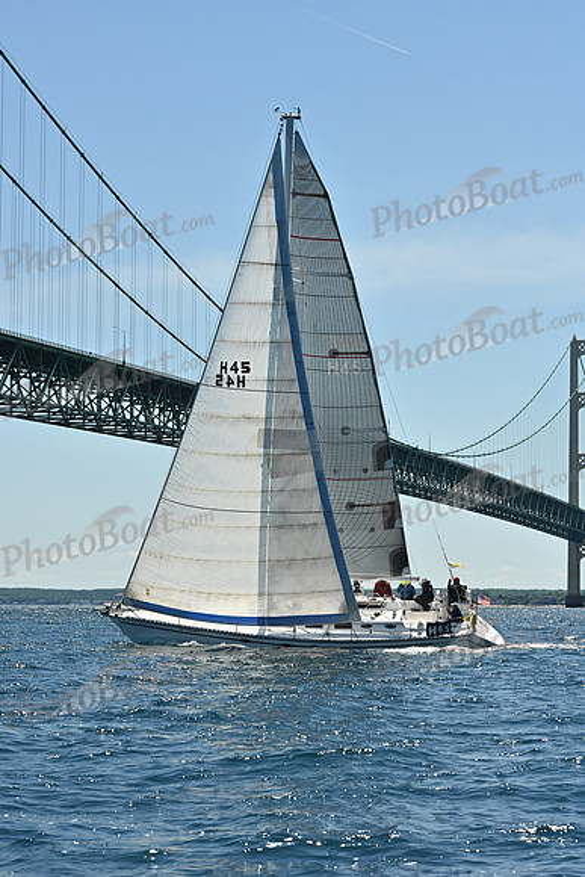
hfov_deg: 14.4
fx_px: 2314
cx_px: 292
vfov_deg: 21.5
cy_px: 438
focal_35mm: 95
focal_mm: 95
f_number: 11
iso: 320
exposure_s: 1/1000
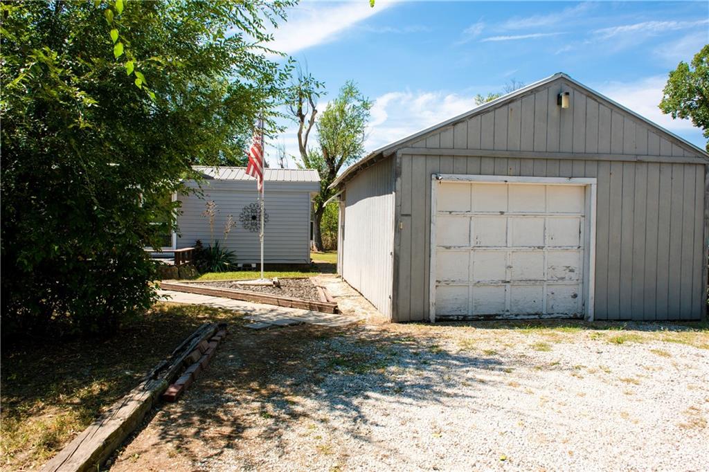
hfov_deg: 73.8
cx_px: 354
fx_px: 472
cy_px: 236
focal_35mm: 24
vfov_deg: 53.1
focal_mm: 16
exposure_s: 1/125
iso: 125
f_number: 9
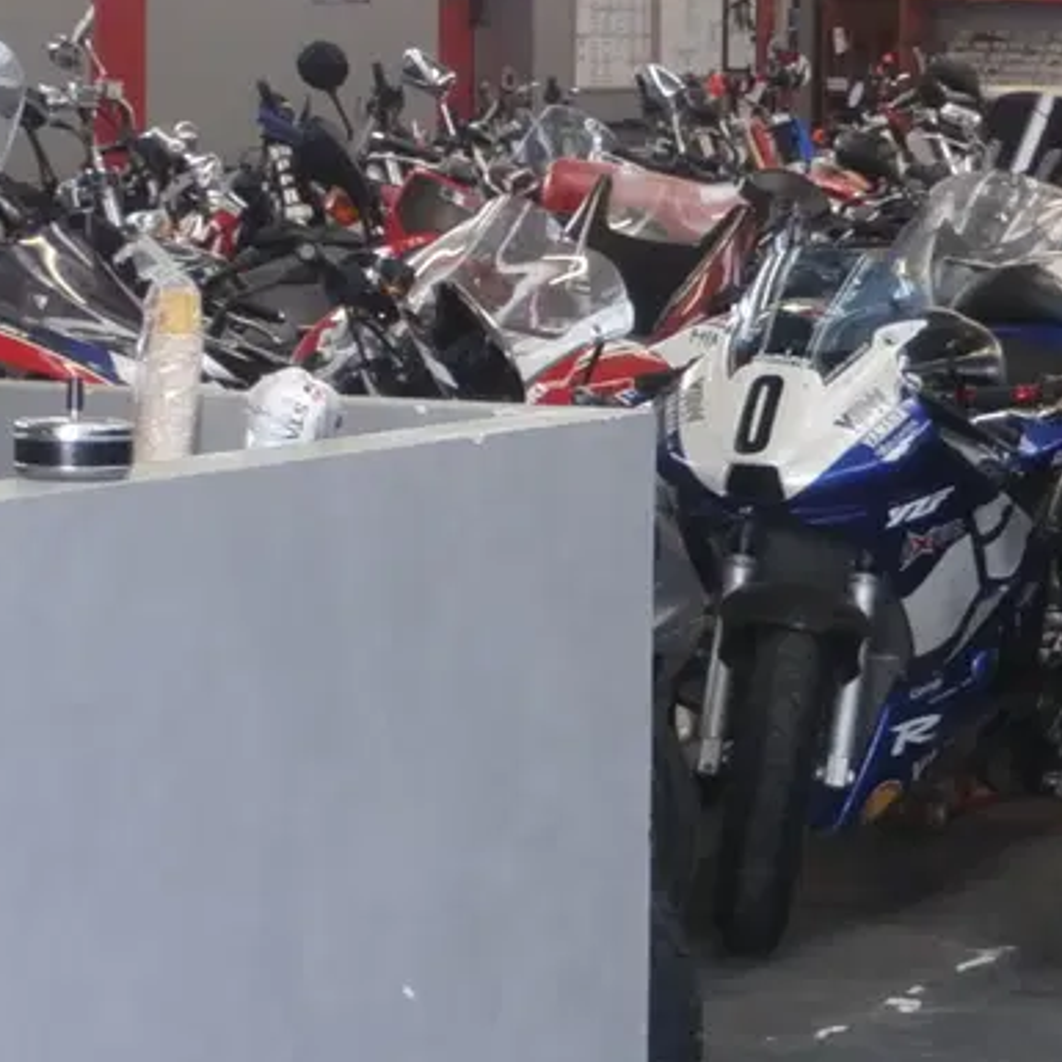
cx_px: 1263
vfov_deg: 11.1
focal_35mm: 157
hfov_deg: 10.9
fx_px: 5449
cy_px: 411
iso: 100
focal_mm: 10.11
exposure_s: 1/8
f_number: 4.5
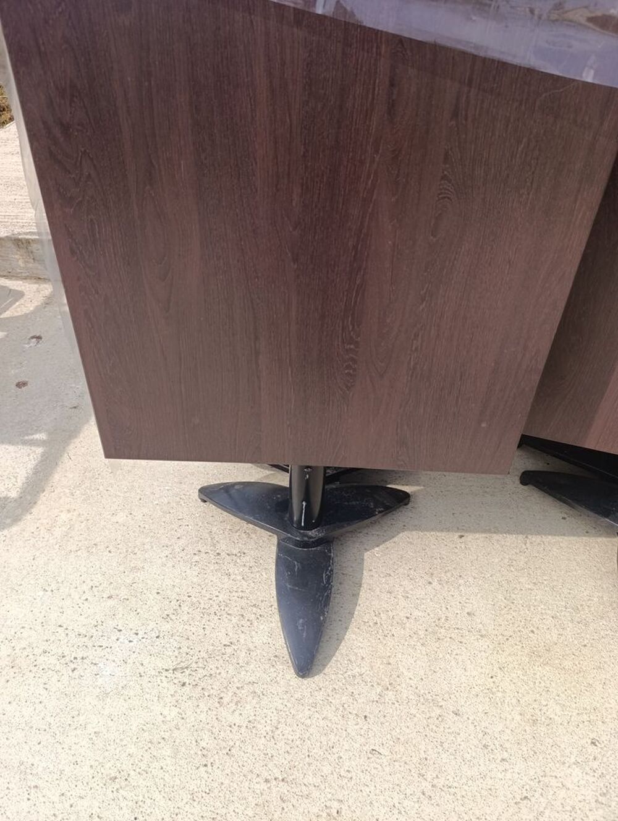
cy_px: 410
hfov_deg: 59.0
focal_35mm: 23
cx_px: 309
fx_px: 546
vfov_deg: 73.8
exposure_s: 1/495
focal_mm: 6.14
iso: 50
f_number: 1.6
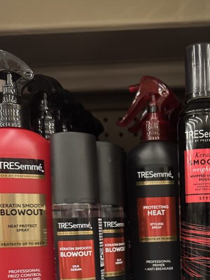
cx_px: 207
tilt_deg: -3.6
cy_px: 253
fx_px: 404
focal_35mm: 50
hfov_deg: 27.5
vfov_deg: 35.8
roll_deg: -0.3
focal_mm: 6.86
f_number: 1.78
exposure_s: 1/64
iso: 160
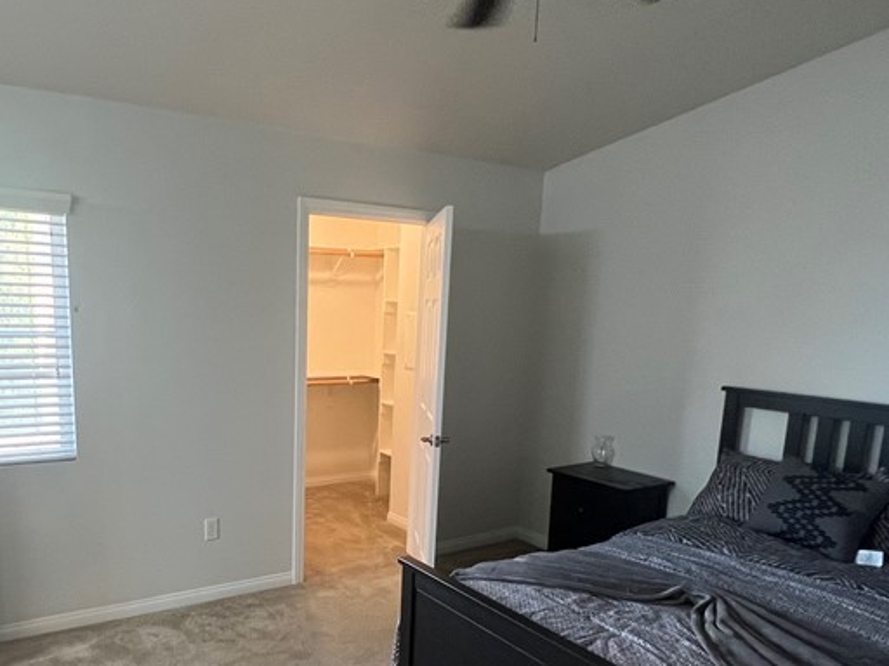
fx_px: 668
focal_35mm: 26
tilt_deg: -10.2
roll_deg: -1.7
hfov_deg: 66.5
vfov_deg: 52.2
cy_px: 435
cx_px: 347
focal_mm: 1.57
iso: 320
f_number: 1.8
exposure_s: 1/60
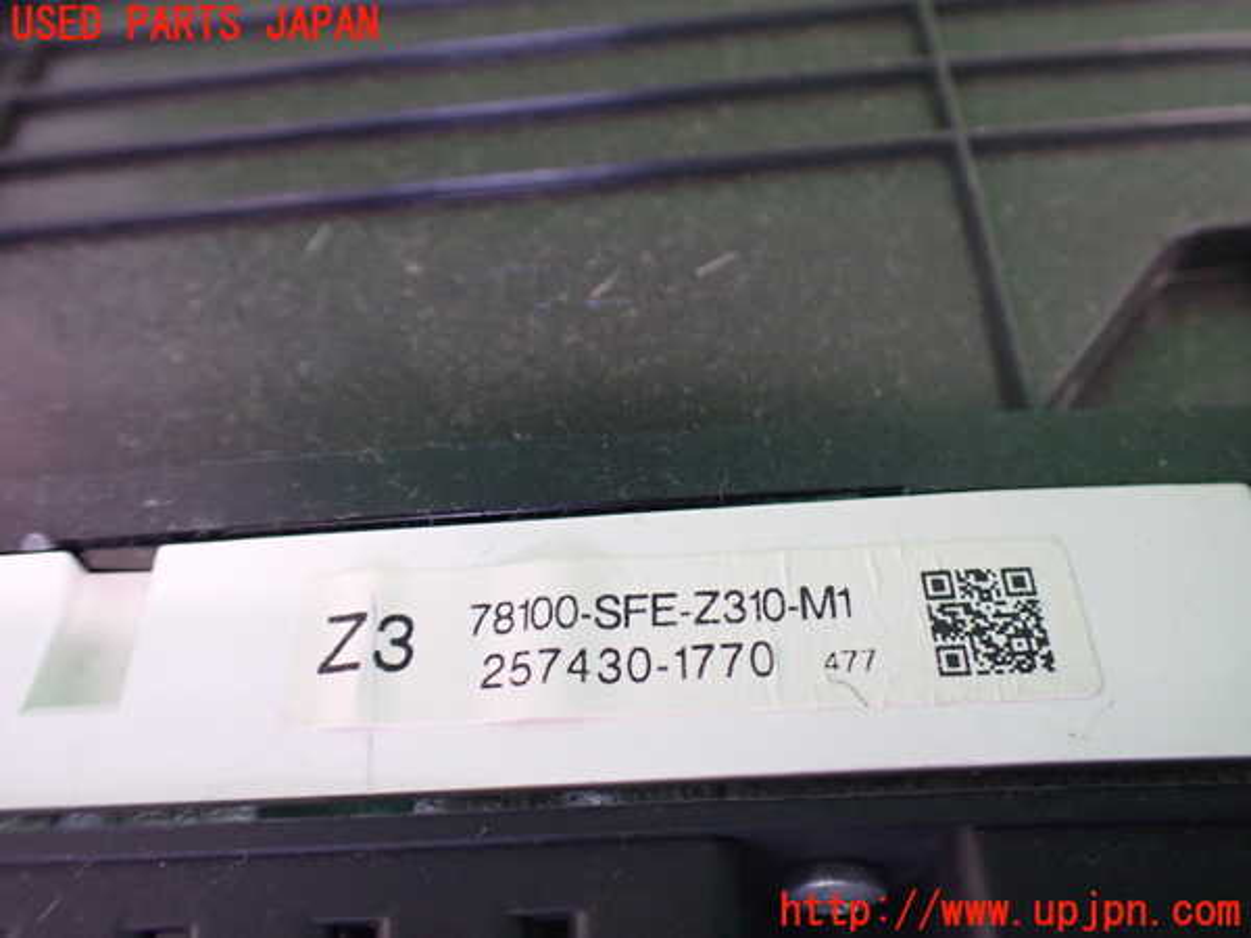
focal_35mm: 30
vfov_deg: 46.8
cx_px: 626
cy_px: 469
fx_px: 1084
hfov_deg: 60.0
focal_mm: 5.4
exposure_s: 1/50
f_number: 2.3
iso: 800
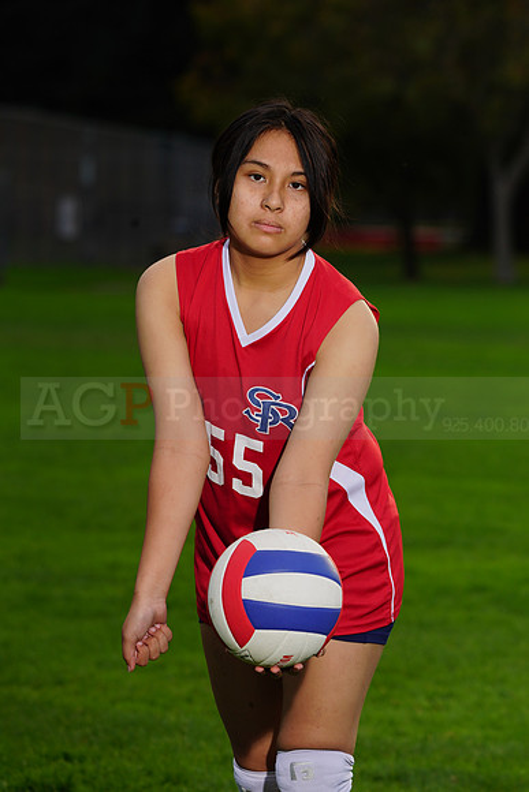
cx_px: 264
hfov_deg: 5.7
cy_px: 396
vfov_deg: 8.5
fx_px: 5308
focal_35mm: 241
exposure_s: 1/250
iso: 160
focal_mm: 241
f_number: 9
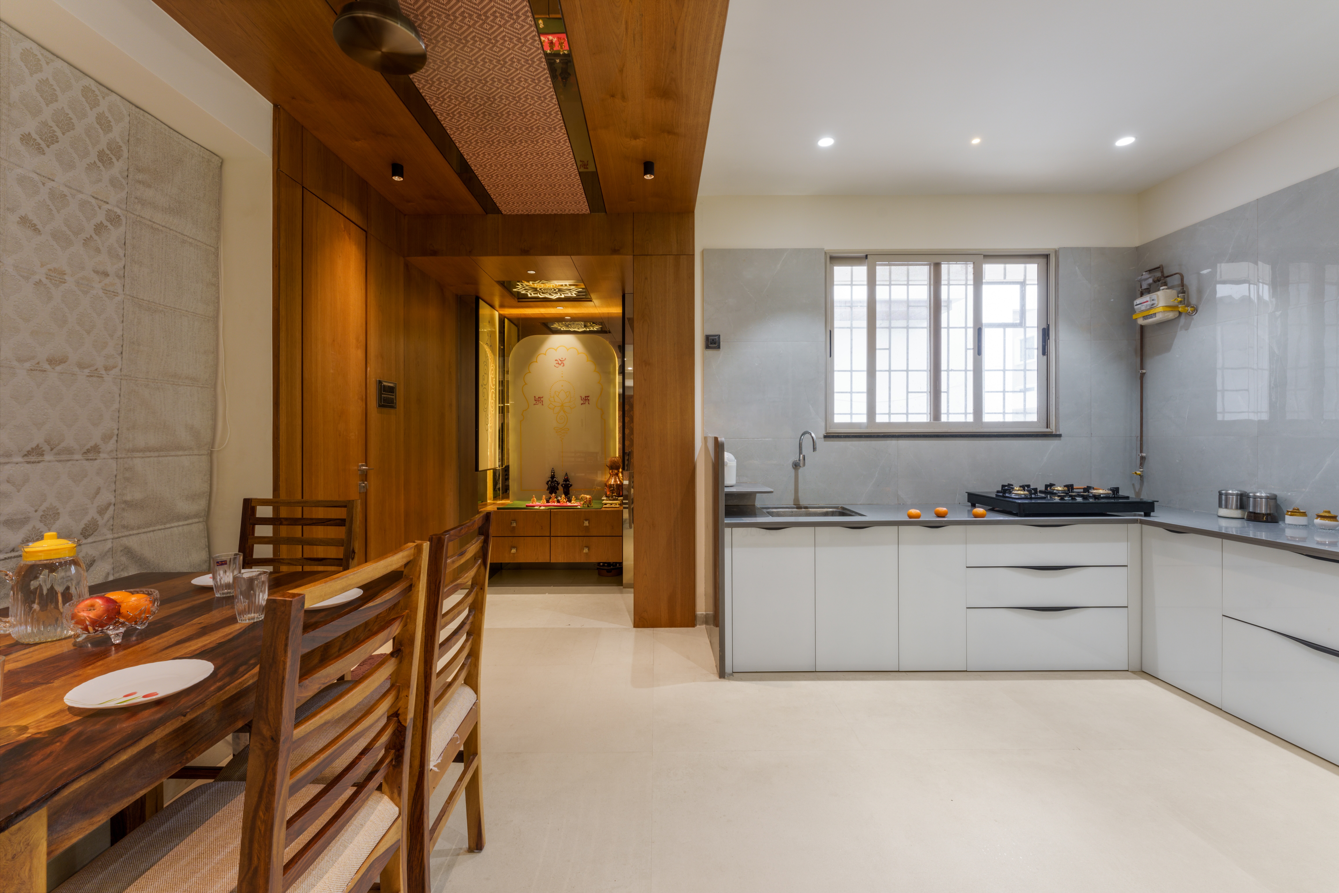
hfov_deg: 104.3
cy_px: 446
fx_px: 521
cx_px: 670
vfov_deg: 81.2
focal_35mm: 14
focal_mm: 14
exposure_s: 1/1.25
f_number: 11
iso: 250
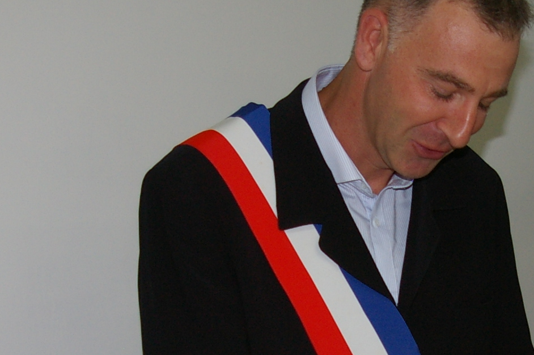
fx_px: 1491
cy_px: 361
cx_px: 344
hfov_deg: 20.3
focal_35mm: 101
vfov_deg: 13.4
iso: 400
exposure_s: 1/125
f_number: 4
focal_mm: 21
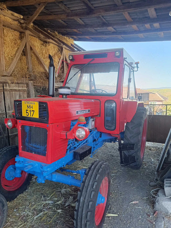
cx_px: 86
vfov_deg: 71.6
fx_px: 158
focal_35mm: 24
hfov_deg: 56.8
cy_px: 114
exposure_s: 1/101
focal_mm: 5.59
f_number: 1.88
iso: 130
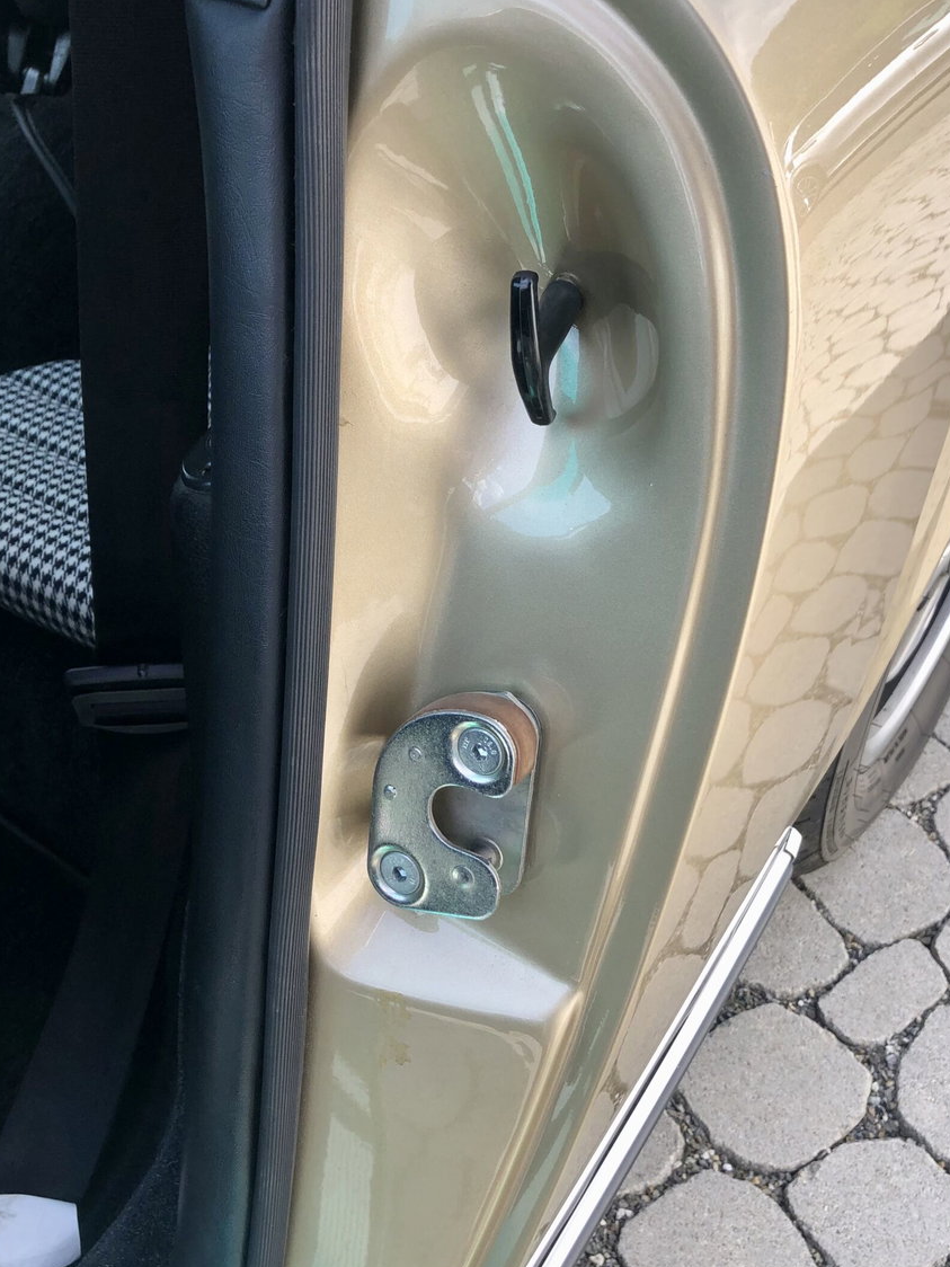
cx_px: 495
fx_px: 1244
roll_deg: -2.4
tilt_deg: -43.8
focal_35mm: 34
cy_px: 642
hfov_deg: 41.8
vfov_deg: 54.0
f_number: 1.8
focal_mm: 4
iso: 20
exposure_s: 1/607
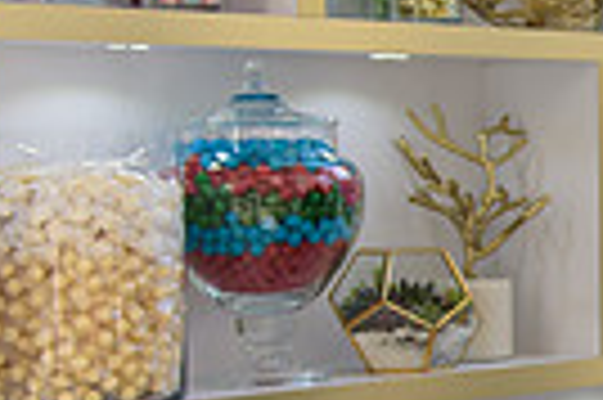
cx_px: 1202
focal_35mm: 139
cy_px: 290
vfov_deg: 9.8
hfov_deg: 12.9
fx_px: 2325
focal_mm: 32
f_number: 3.2
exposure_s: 1/800
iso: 200
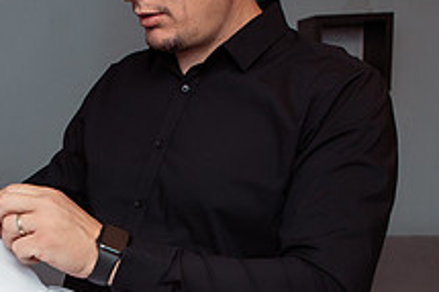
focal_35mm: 76
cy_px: 237
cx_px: 19
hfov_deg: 25.6
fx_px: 926
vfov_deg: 17.8
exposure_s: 1/250
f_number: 3.5
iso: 320
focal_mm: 24
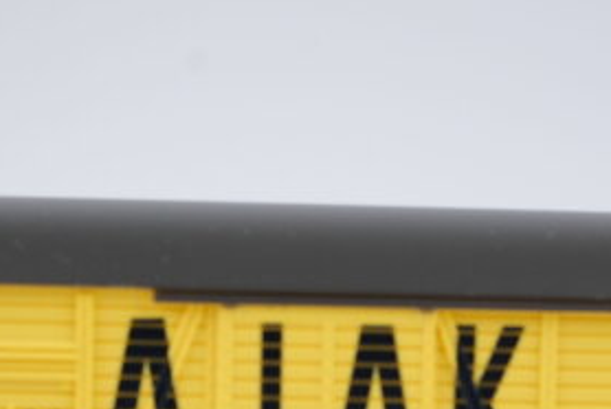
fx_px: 1648
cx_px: 323
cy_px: 433
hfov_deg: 21.0
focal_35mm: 97
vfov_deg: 13.9
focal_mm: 30
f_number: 9
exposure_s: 1/125
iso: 400
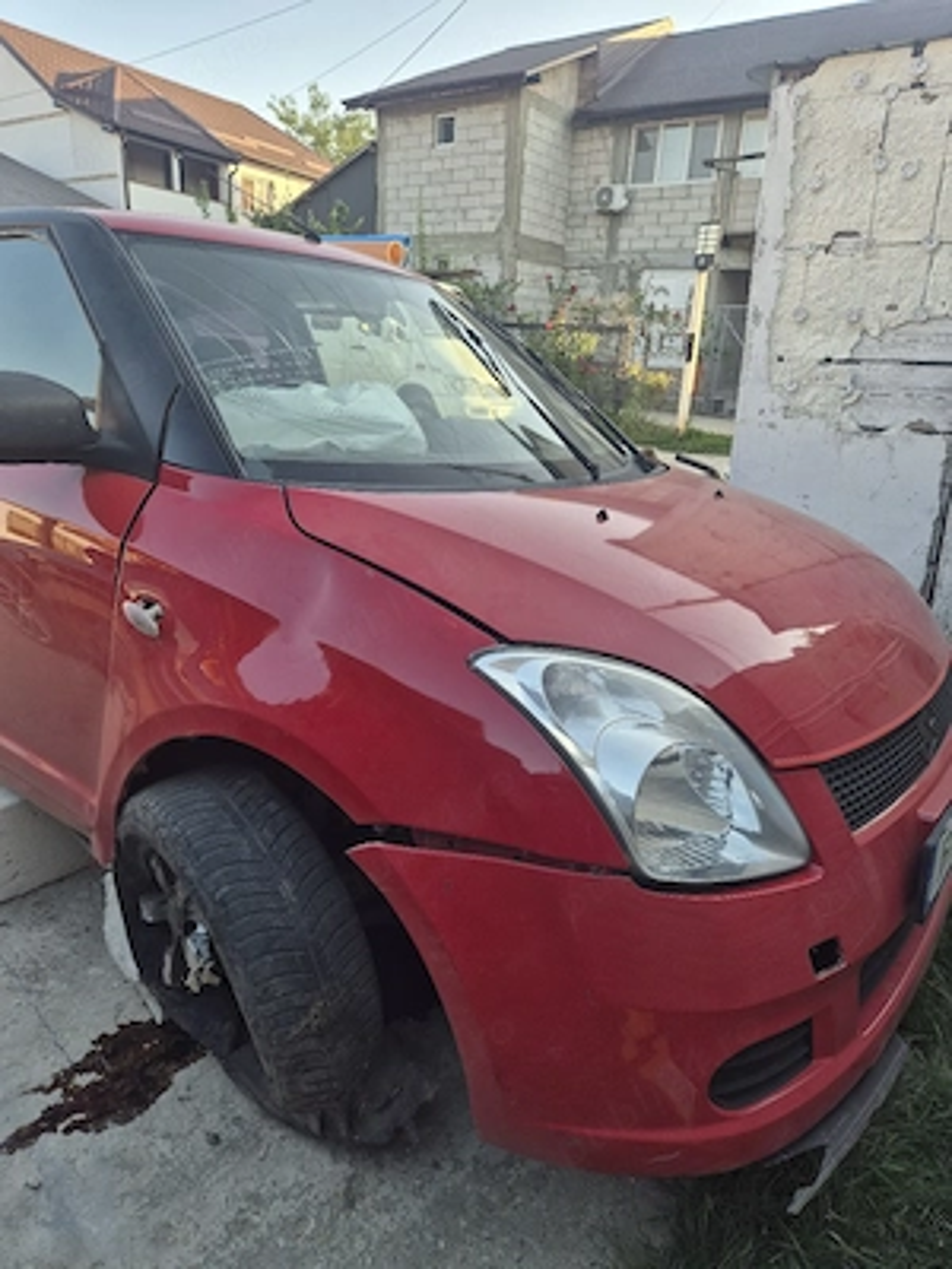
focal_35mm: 23
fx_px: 843
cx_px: 476
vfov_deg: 73.9
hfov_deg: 58.9
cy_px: 634
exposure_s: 1/312
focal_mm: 5.4
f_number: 1.8
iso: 25
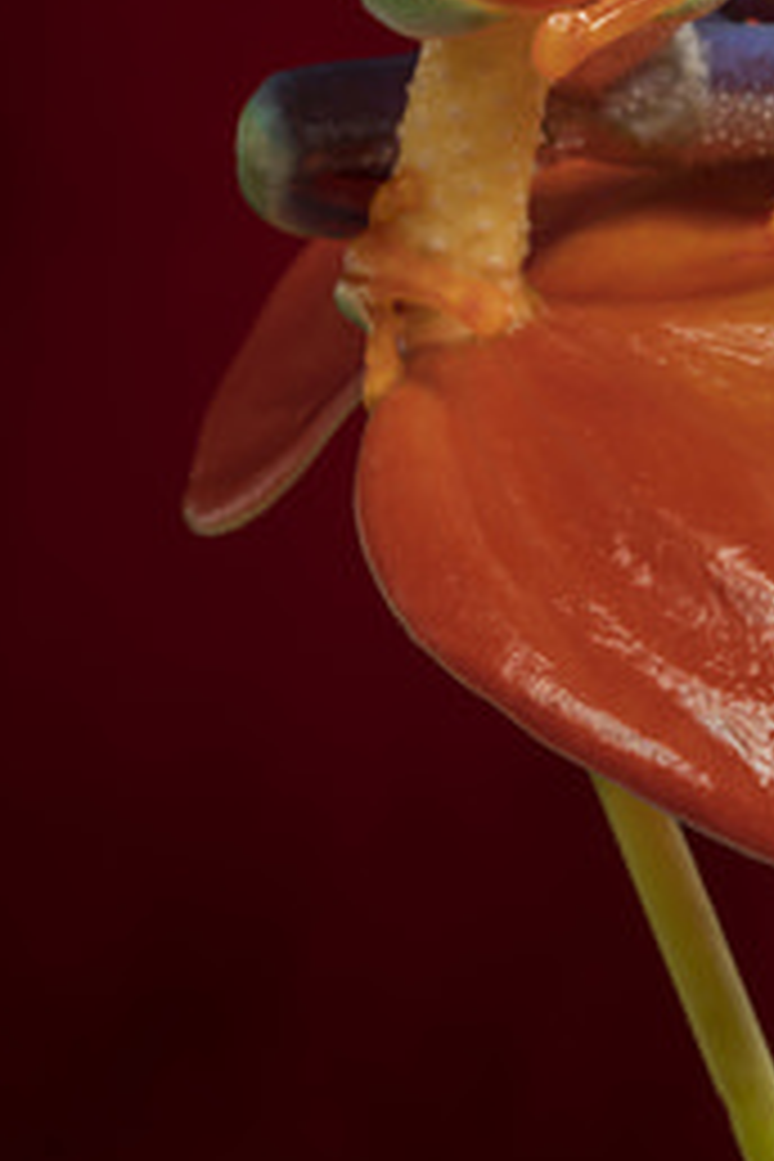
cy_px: 164
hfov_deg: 6.6
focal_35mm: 209
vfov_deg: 9.8
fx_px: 6740
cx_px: 655
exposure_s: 1/200
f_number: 18
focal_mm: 90
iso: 50
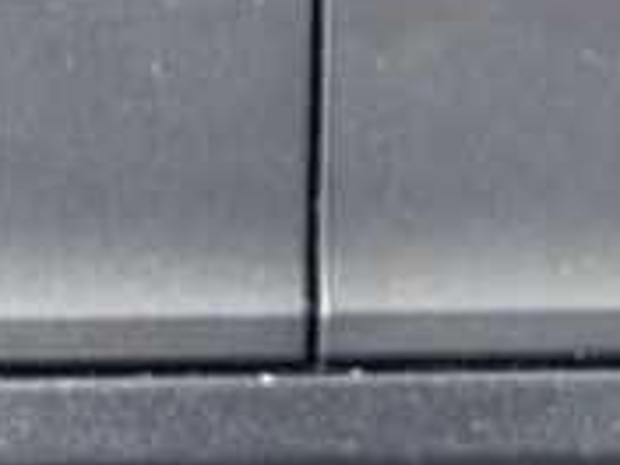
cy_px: -317
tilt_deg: -31.3
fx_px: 5015
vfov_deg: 5.2
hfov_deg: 7.1
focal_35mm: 280
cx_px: 95
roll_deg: -0.8
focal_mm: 6.76
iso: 400
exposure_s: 1/33
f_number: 1.78
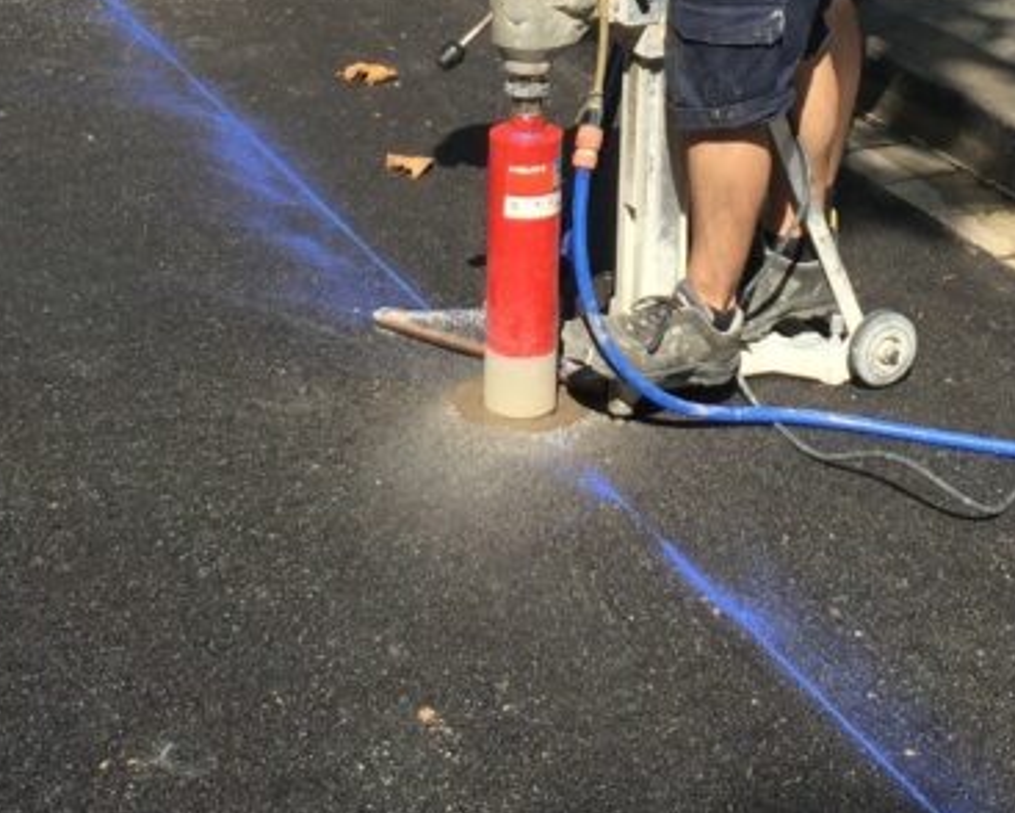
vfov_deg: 18.7
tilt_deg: -15.7
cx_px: 575
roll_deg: -1.6
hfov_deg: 24.1
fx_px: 2374
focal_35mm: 79
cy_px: -64
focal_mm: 4.15
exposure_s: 1/1319
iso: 32
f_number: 2.2
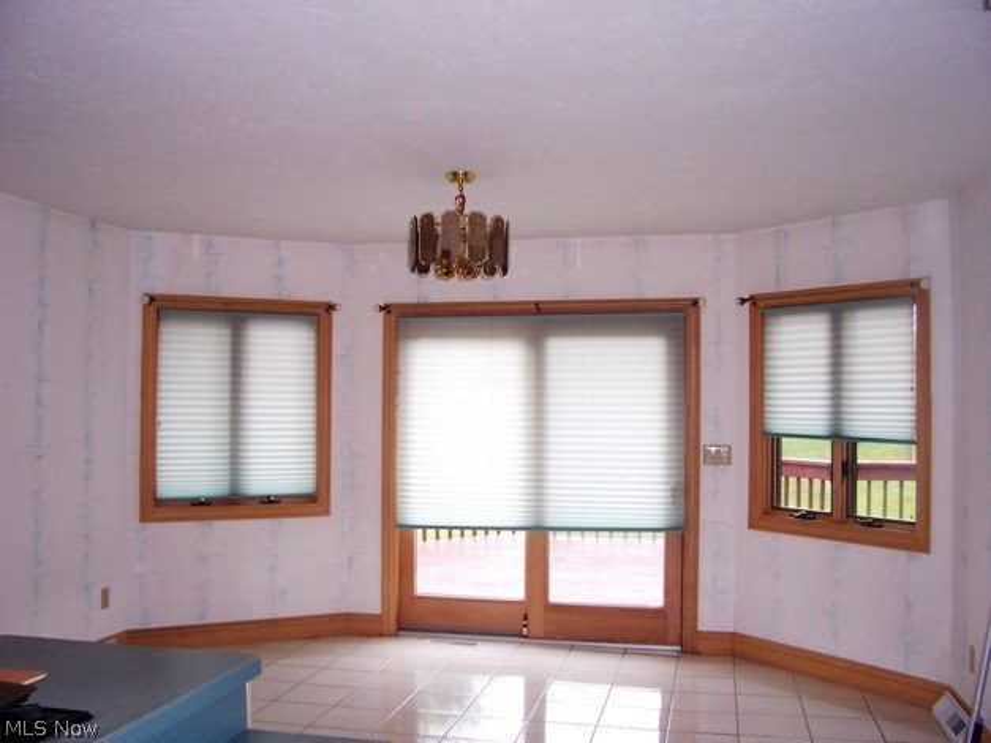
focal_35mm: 34
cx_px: 496
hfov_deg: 54.0
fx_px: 973
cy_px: 372
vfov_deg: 41.8
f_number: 2.7
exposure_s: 1/90
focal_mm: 5.6
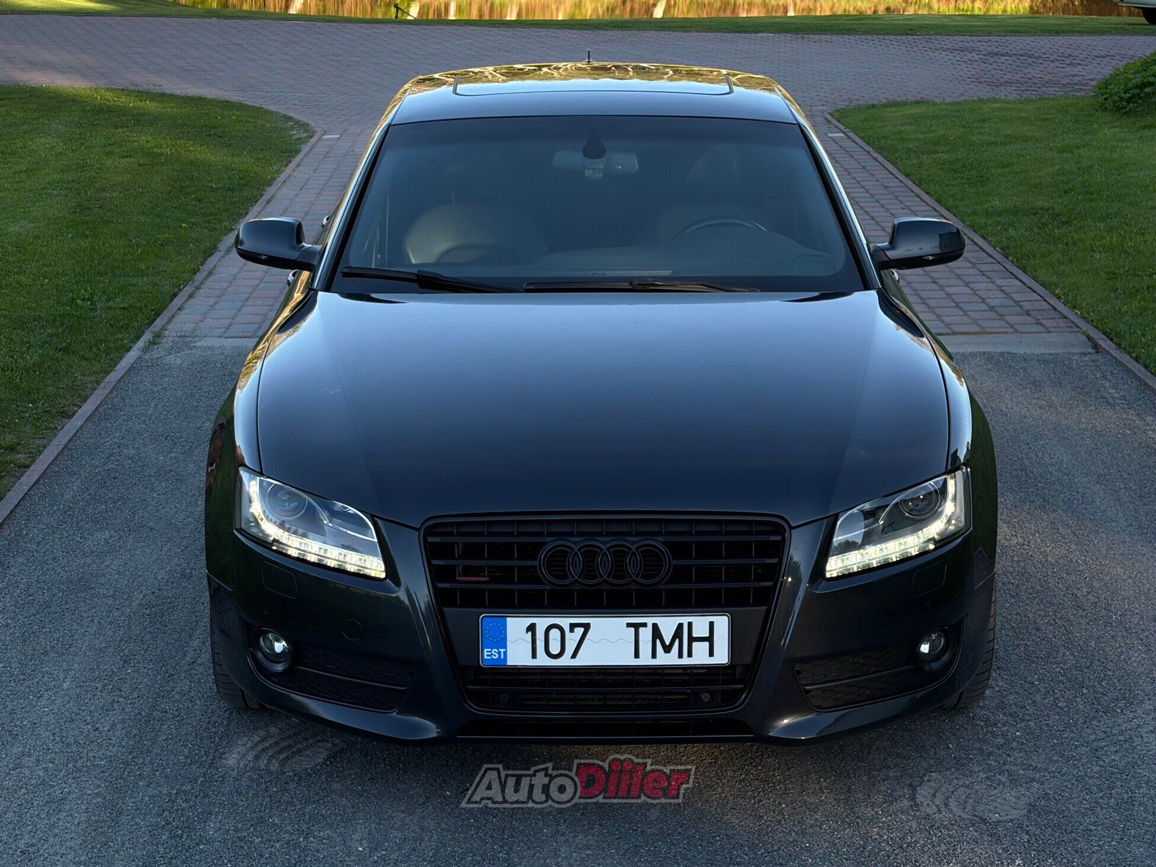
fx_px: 1737
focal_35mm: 52
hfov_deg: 36.8
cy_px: 434
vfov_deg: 28.0
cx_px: 578
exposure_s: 1/586
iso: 40
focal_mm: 5.96
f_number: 1.6
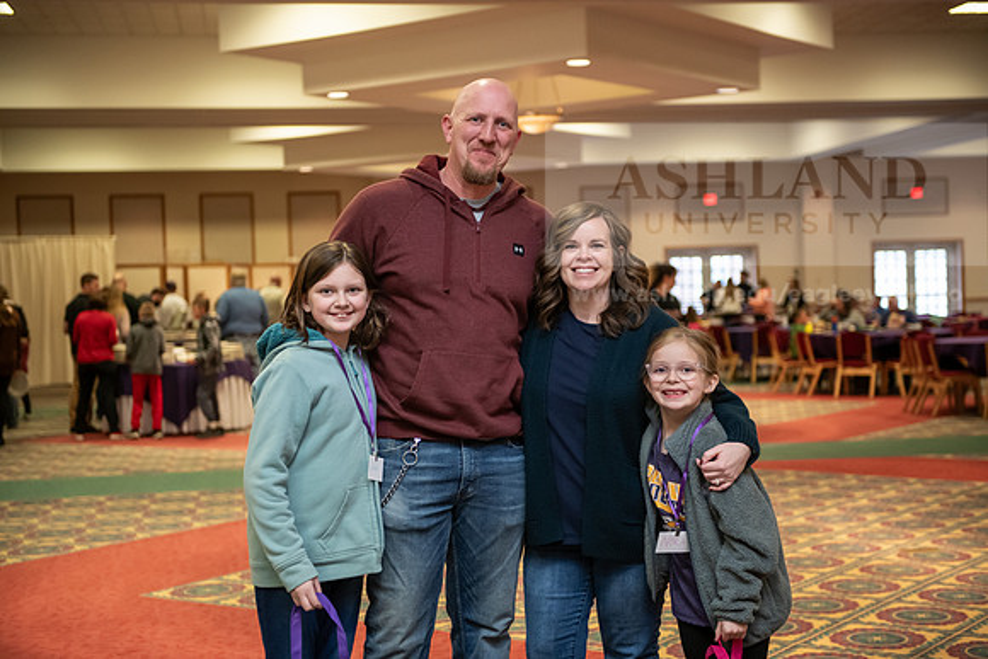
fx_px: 1592
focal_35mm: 58
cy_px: 330
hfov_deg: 34.5
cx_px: 494
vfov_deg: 23.4
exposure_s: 1/250
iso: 1000
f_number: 2.8
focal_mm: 58
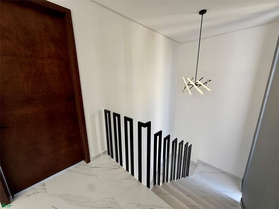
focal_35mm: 14
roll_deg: +0.5
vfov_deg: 85.7
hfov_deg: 102.1
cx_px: 140
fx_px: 113
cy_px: 104
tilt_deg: -12.0
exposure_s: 1/147
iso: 64
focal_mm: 2.22
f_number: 2.2
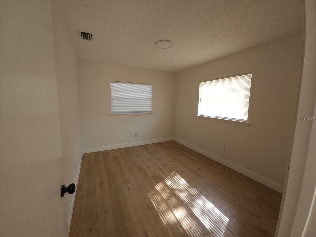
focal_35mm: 13
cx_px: 158
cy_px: 118
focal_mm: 2.2
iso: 50
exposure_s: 1/40
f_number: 2.2
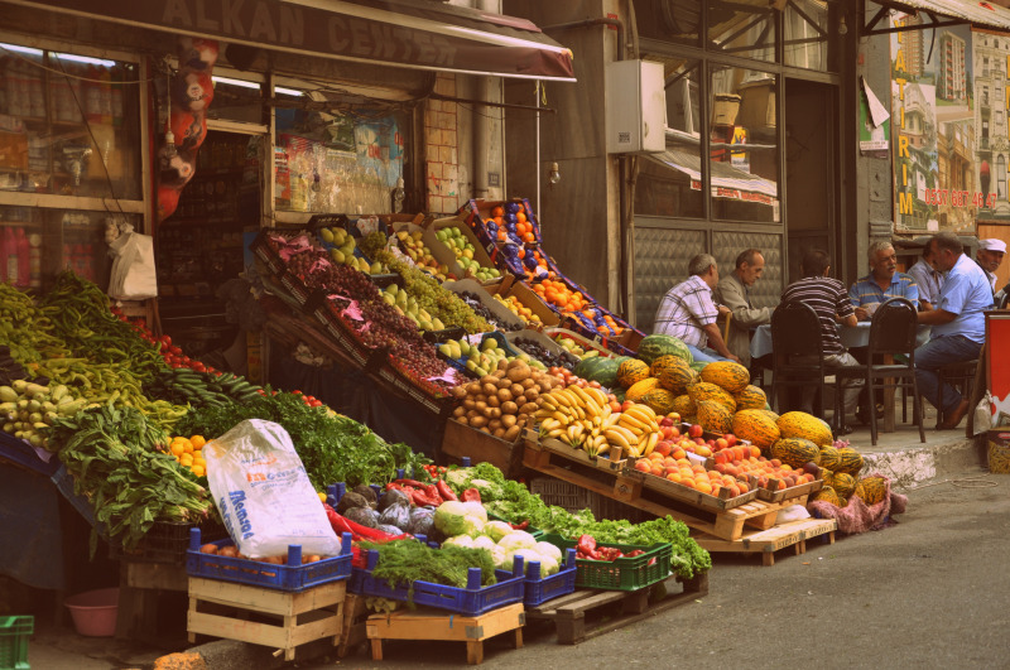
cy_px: 335
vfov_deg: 18.1
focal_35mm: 75
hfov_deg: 27.0
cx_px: 505
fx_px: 2101
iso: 200
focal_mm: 50
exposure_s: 1/125
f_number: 5.6
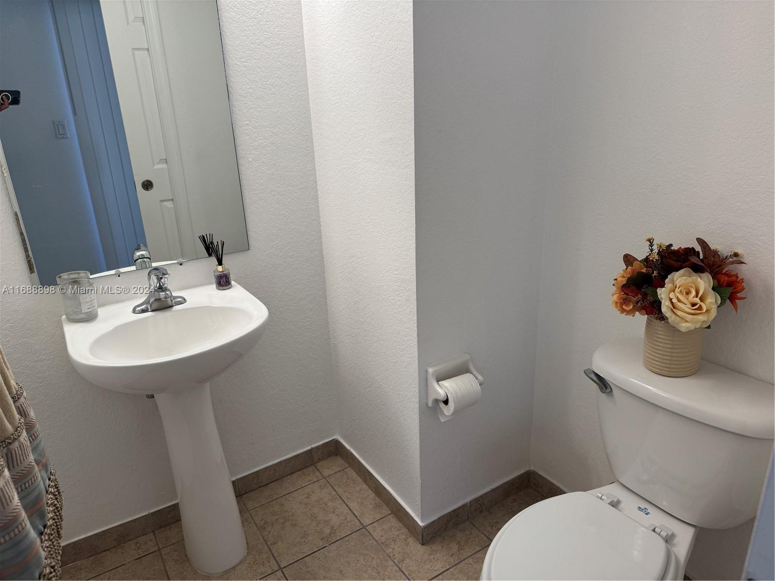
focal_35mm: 24
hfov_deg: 71.6
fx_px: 537
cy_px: 290
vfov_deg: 56.8
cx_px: 388
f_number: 1.78
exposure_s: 1/120
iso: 125
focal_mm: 6.76
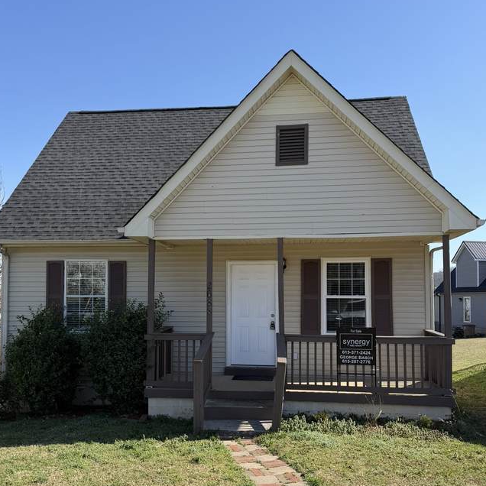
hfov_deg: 51.1
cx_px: 231
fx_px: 508
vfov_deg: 50.9
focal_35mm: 32
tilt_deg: +2.0
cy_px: 285
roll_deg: -0.6
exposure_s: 1/2703
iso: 80
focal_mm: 6.76
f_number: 1.78
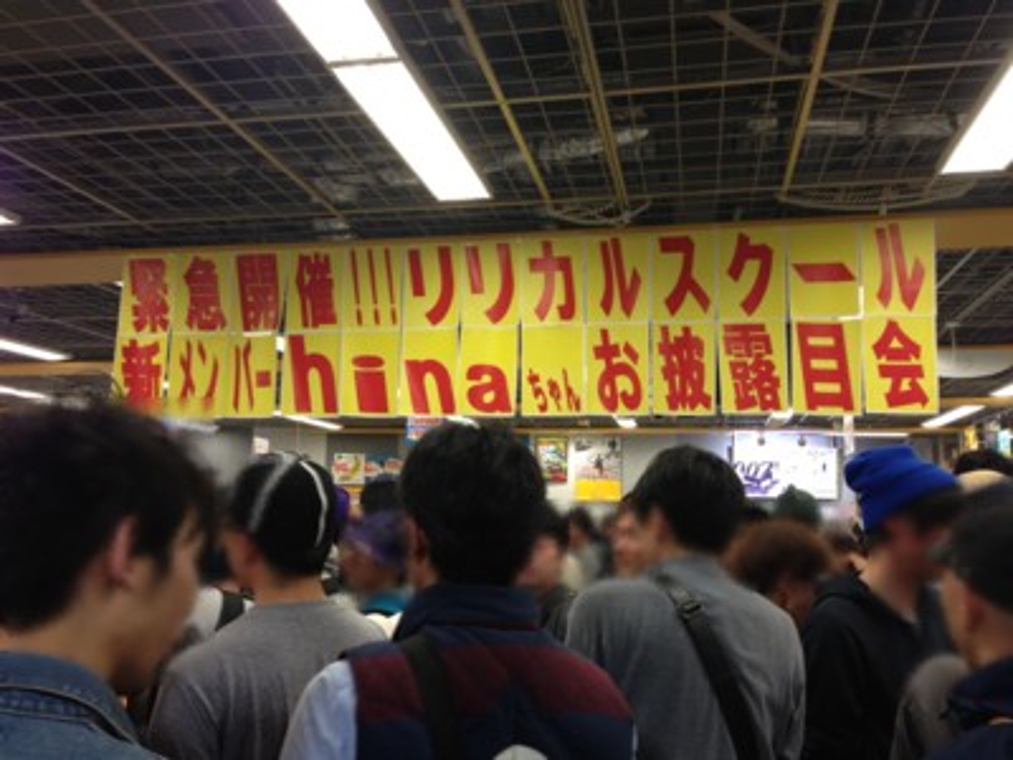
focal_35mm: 33
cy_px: 380
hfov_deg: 55.4
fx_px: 966
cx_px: 506
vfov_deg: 42.9
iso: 50
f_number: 2.4
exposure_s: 1/24
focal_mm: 4.13
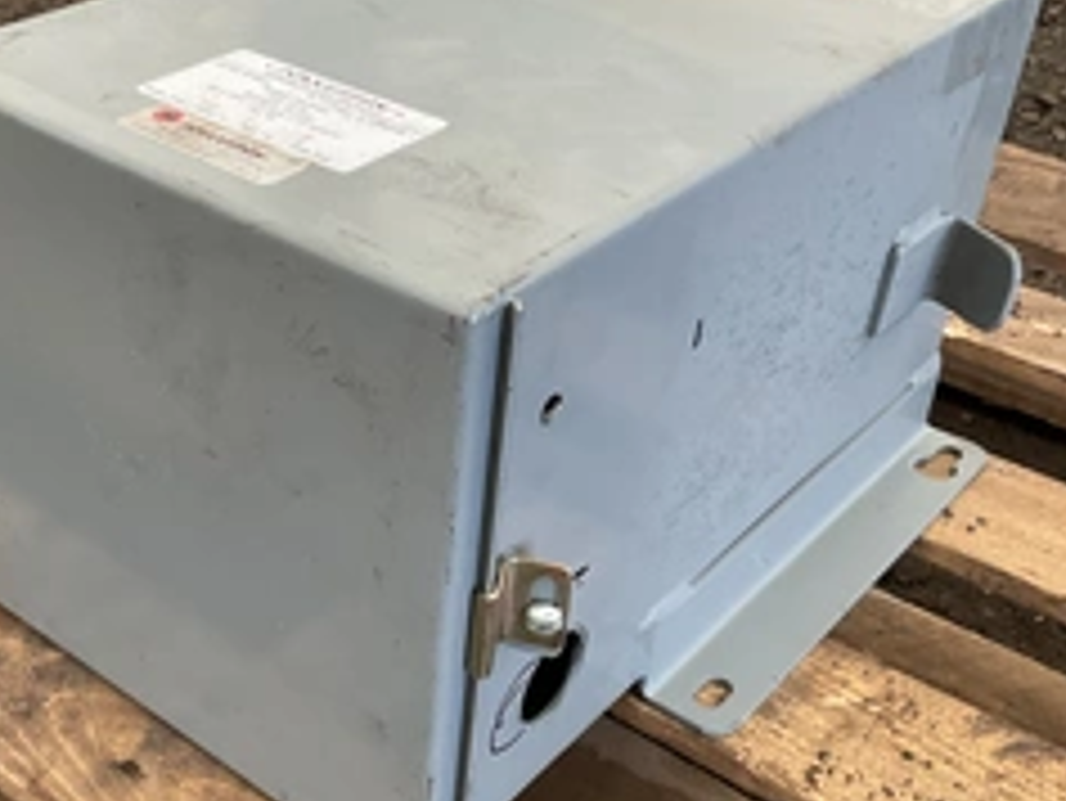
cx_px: 373
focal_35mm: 49
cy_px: 482
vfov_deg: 29.6
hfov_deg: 38.5
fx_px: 1510
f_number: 1.8
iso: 80
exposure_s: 1/60
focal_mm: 3
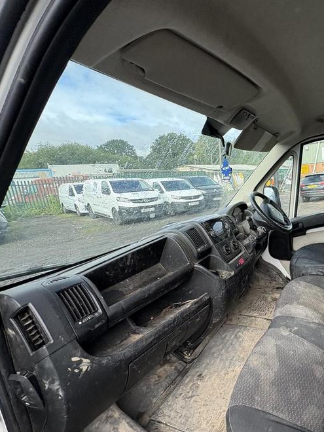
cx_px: 266
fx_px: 237
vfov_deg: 84.7
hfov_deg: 62.1
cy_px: 219
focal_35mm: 19
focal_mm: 2.22
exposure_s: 1/552
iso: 64
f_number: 2.2
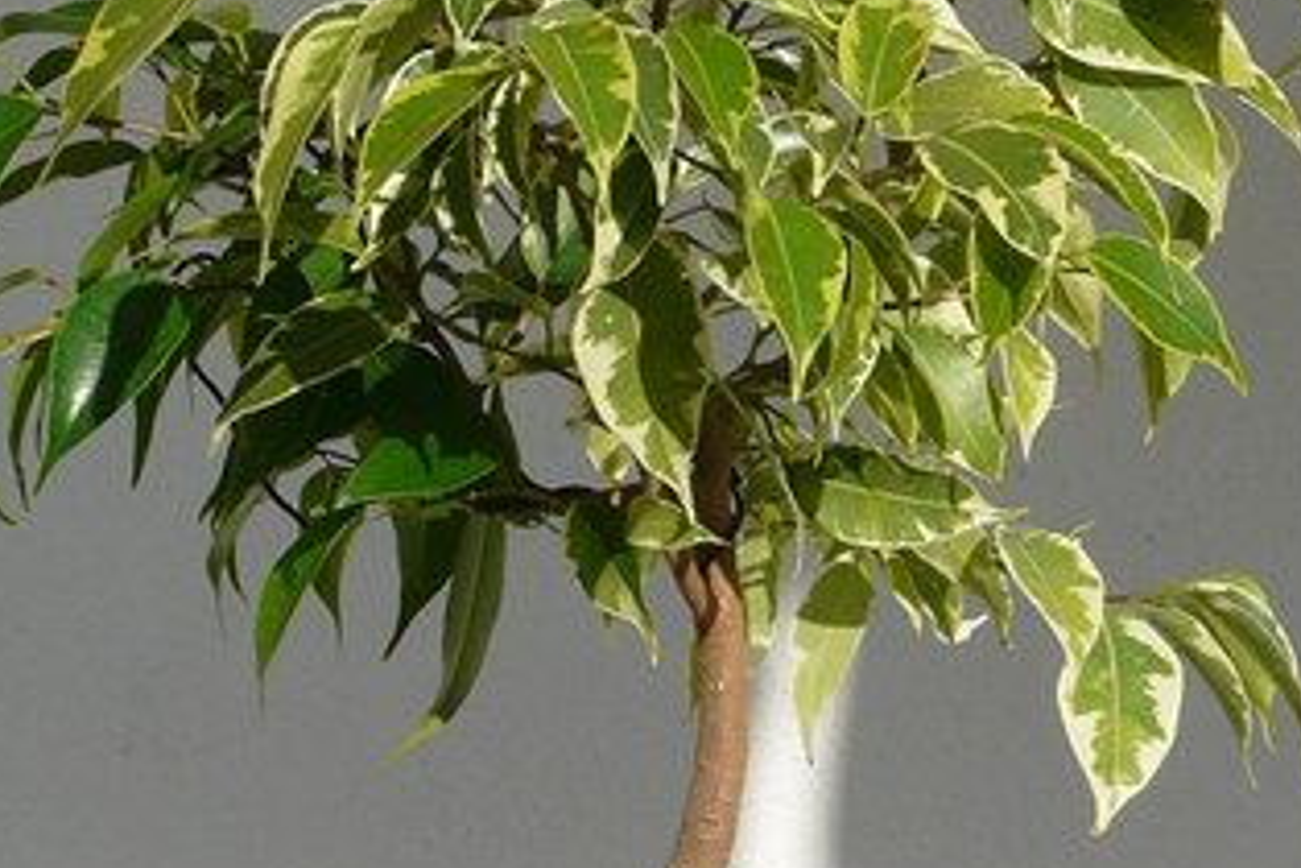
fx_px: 6938
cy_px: 579
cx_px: 702
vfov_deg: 7.2
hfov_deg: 10.7
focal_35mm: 192
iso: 100
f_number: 5.6
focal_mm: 10
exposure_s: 1/500
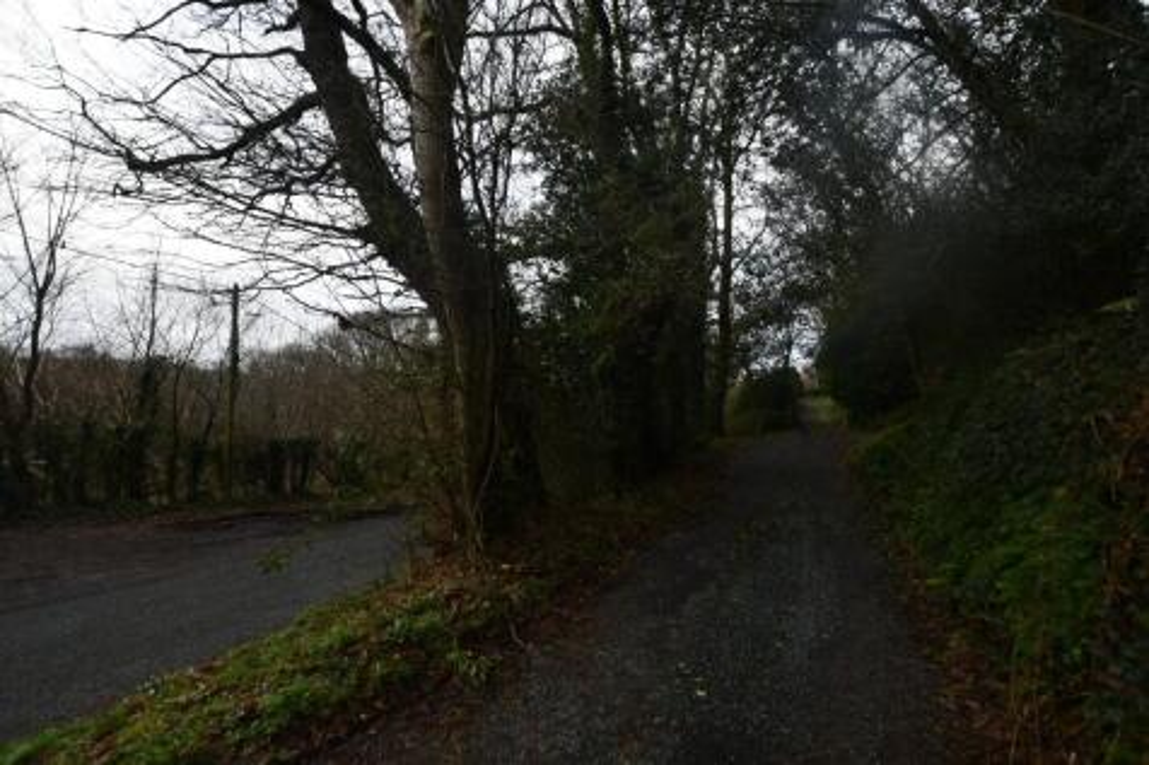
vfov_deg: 70.4
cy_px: 382
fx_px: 542
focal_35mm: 17
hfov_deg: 93.3
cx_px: 574
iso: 200
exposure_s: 1/250
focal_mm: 11.5
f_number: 6.3
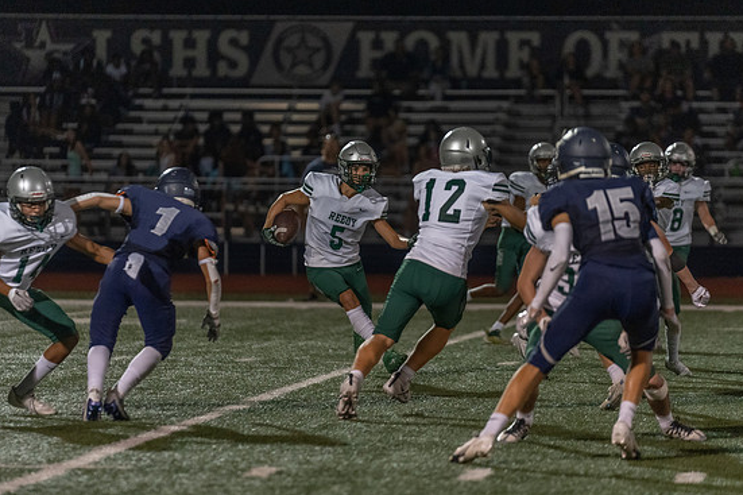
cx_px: 386
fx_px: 4725
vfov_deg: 6.0
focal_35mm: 229
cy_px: 235
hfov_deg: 9.0
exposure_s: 1/1000
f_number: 2.8
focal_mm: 200
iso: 6400
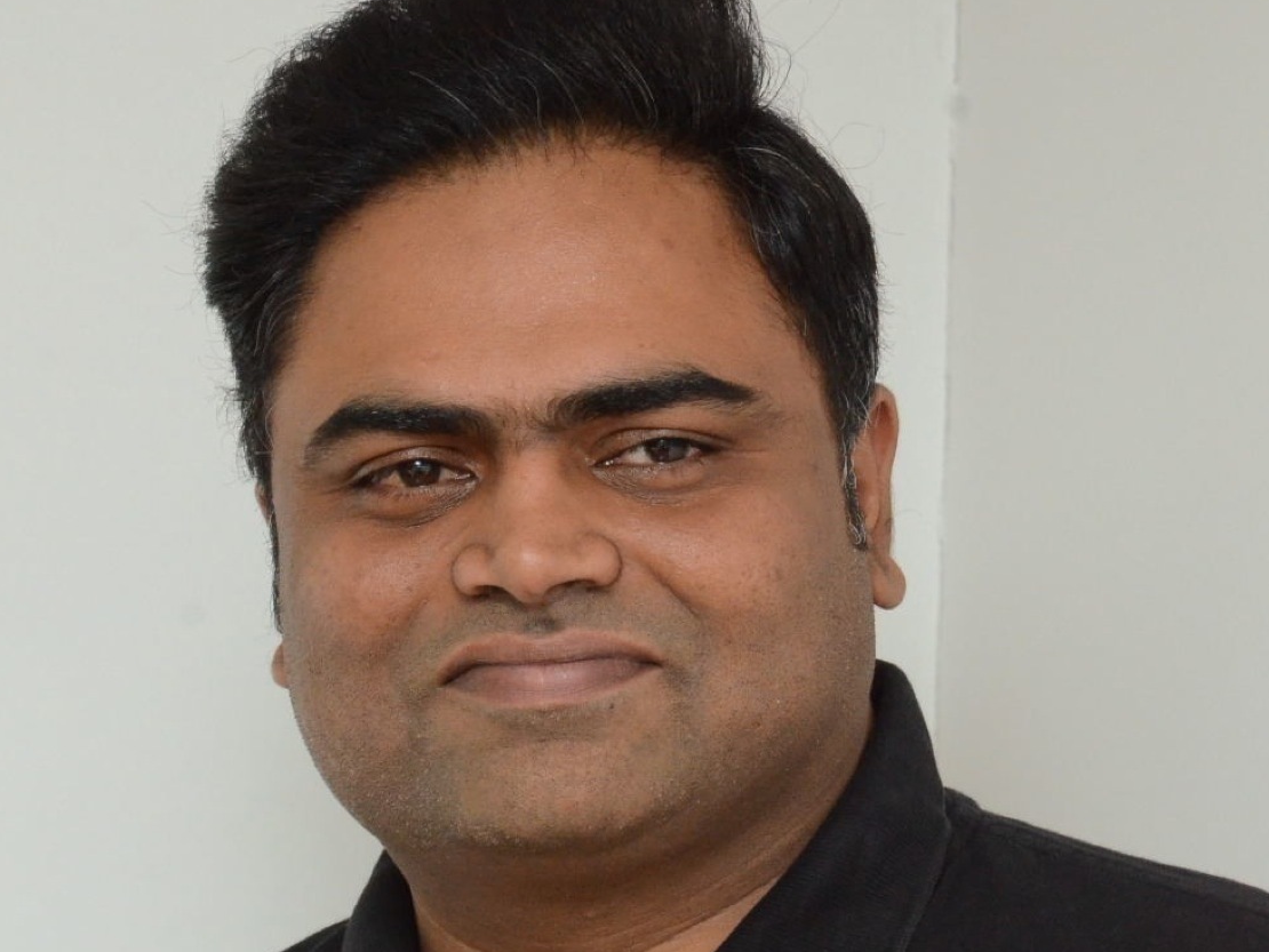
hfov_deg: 8.0
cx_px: 618
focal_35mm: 247
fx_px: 9049
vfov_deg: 6.0
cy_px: 822
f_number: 8
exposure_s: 1/125
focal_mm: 105
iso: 4000
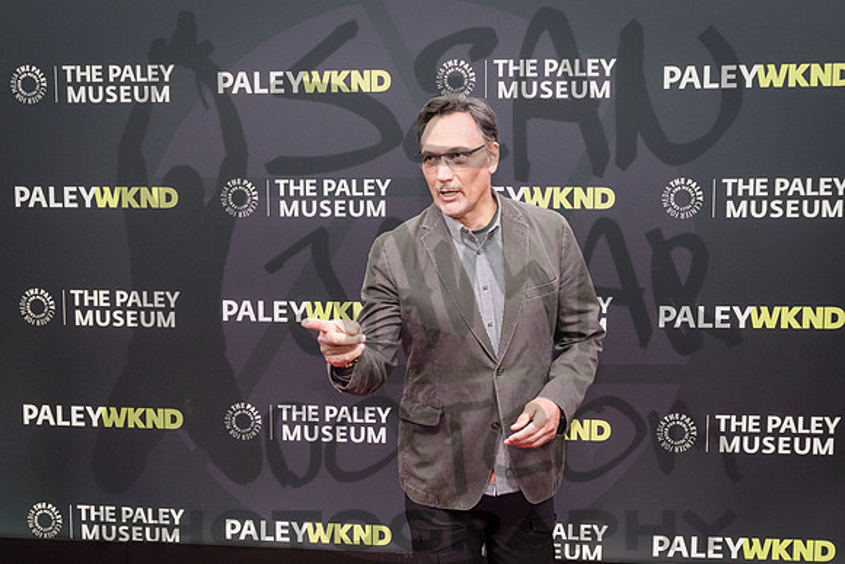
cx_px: 485
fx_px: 913
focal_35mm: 39
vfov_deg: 34.2
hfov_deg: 49.5
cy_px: 332
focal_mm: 24
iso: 1250
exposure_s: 1/200
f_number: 4
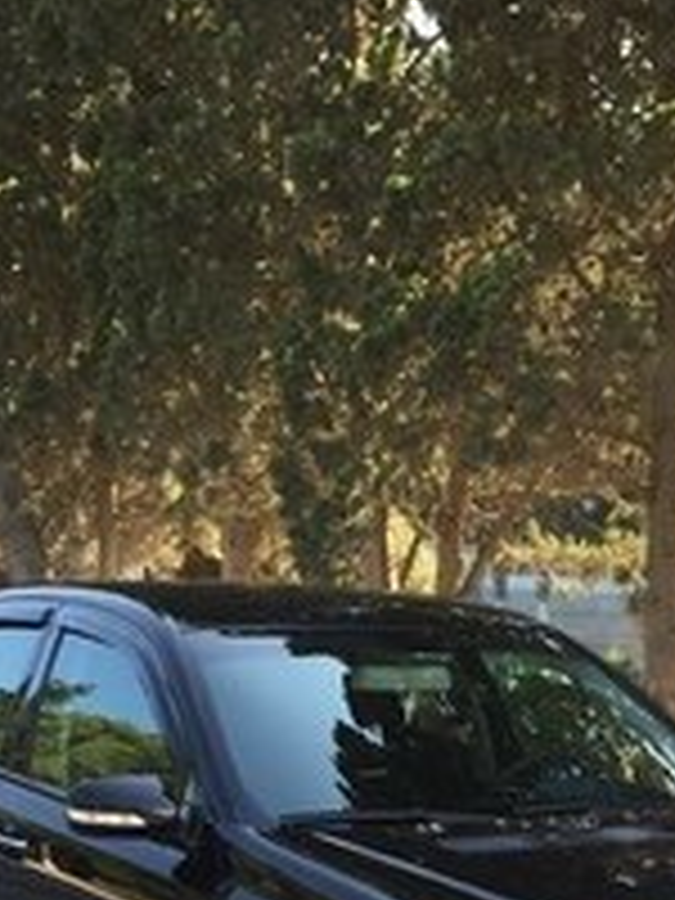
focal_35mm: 72
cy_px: 1076
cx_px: 504
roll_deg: -0.7
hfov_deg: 20.3
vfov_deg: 24.5
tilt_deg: -13.2
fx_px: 1872
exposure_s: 1/152
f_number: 2.2
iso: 32
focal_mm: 4.15
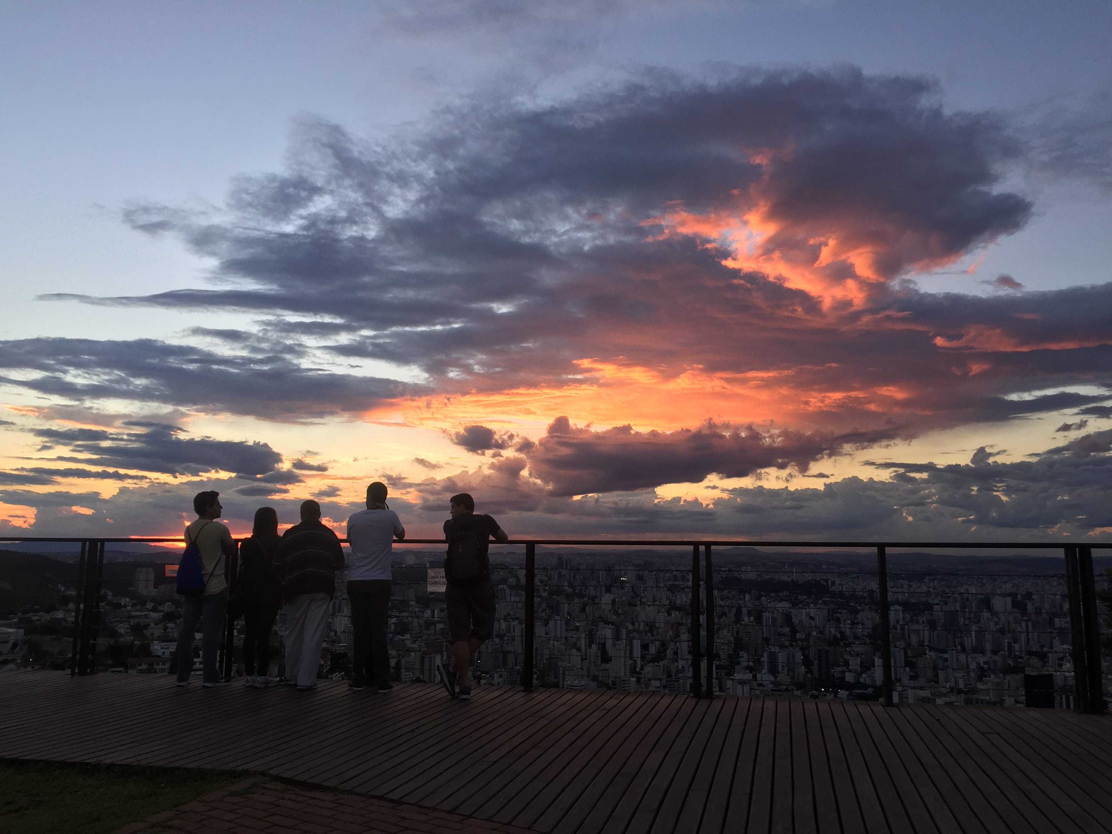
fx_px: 932
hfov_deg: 61.7
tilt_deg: +8.7
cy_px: 417
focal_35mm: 29
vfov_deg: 48.2
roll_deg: -0.9
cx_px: 556
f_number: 2.2
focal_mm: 4.15
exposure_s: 1/120
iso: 32
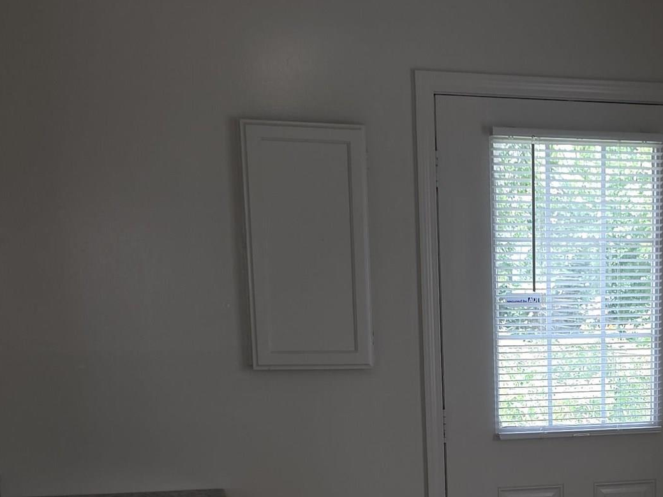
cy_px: 529
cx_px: 630
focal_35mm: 68
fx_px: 1302
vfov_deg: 20.7
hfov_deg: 27.3
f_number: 1.7
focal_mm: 6.3
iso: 25
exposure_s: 1/60
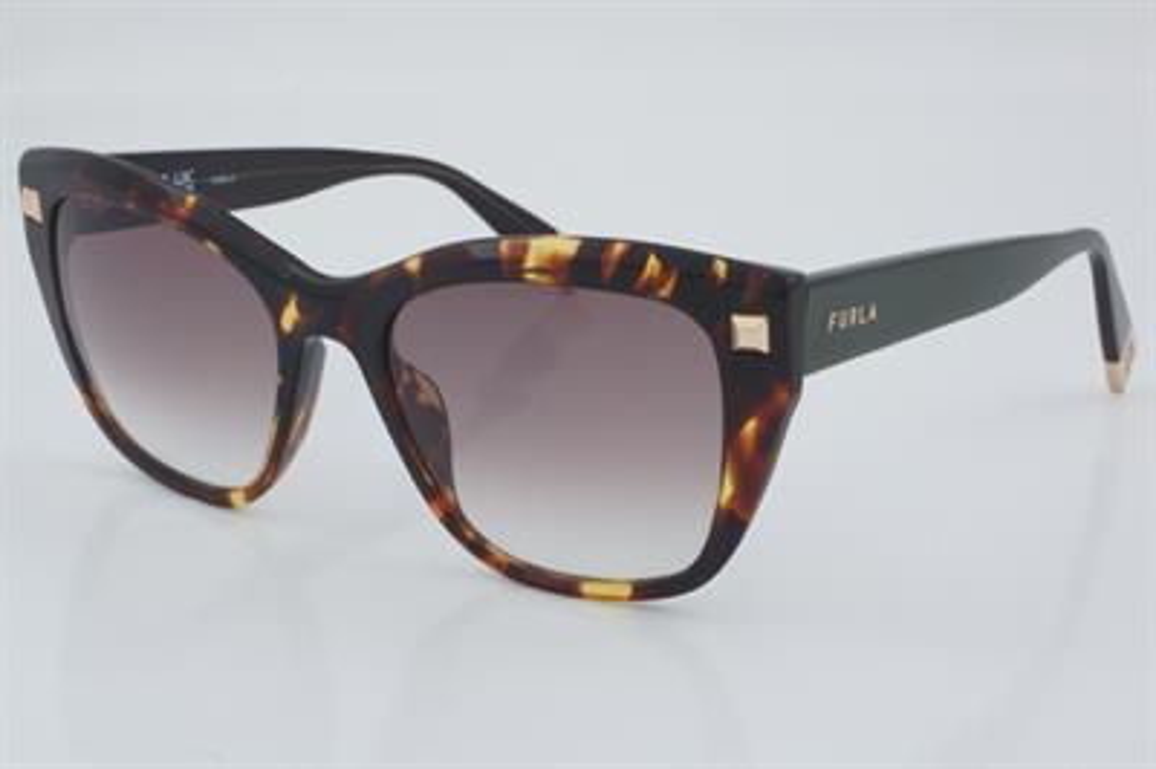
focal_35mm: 75
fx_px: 2406
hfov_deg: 27.0
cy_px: 384
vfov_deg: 18.2
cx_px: 578
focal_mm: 50
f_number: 32
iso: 100
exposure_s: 1/3
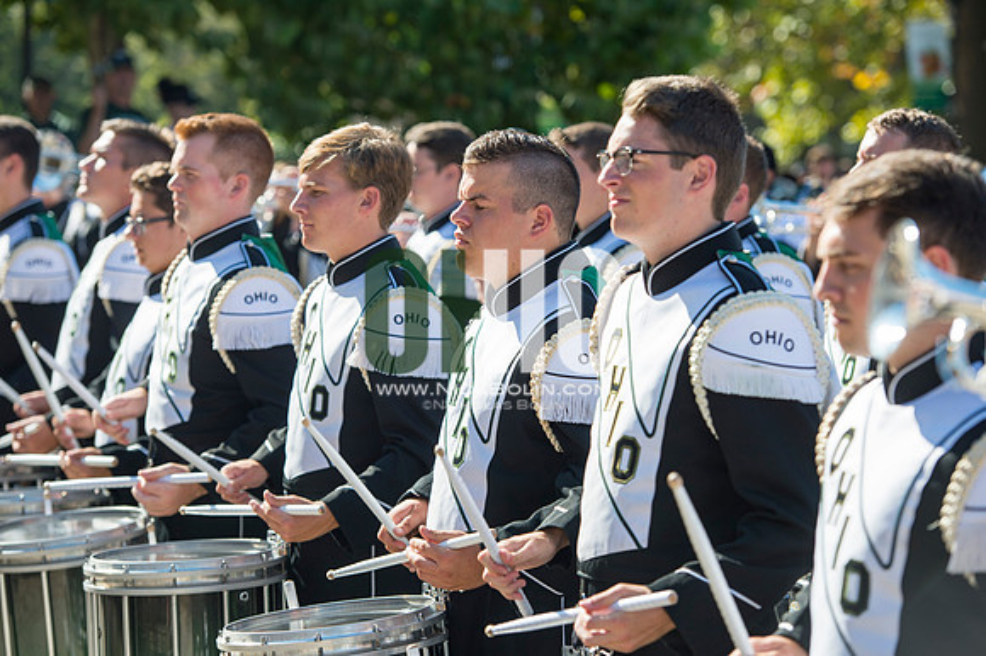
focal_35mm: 122
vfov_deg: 11.2
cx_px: 493
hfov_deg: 16.8
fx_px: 3339
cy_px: 328
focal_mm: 122
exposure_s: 1/800
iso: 200
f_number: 4.5
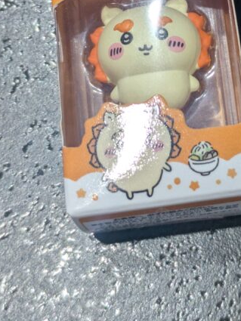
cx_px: 250
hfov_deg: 11.9
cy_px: 43
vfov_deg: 15.9
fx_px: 1141
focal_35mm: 123
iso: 113
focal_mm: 5.43
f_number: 1.89
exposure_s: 1/50
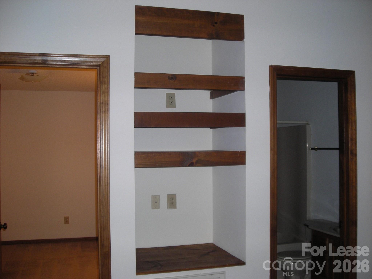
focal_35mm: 38
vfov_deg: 37.7
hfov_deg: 49.0
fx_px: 408
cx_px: 186
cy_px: 140
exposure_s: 1/60
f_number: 3.2
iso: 125
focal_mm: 6.3
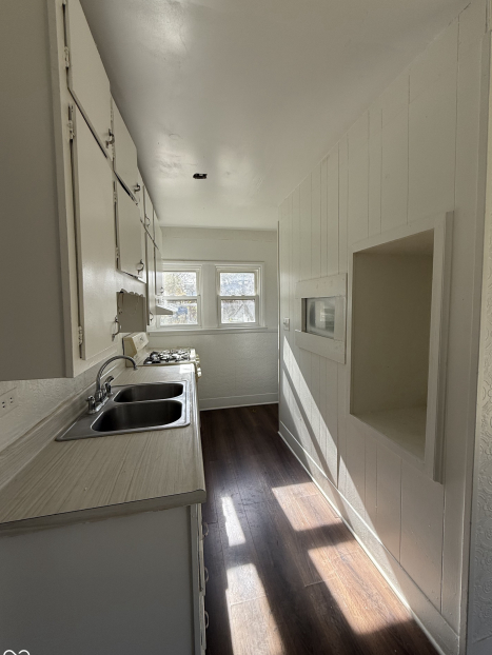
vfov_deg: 98.1
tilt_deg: -4.1
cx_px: 253
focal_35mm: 15
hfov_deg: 81.8
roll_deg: +0.3
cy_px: 326
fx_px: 284
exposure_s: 1/214
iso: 64
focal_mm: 2.22
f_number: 2.2
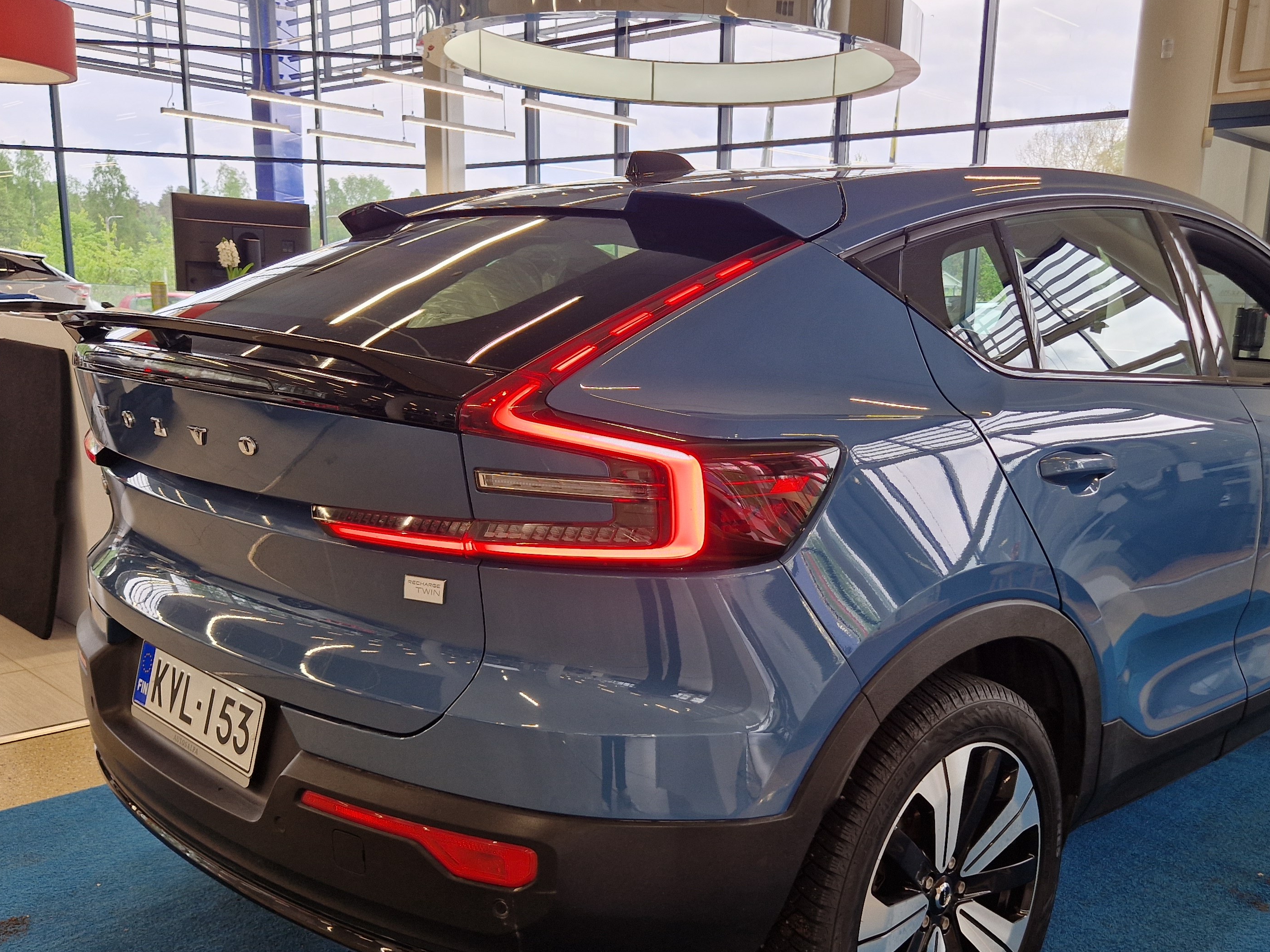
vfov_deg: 42.8
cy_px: 549
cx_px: 746
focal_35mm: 33
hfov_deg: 55.0
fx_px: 1211
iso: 50
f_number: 1.8
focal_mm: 5.4
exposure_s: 1/67
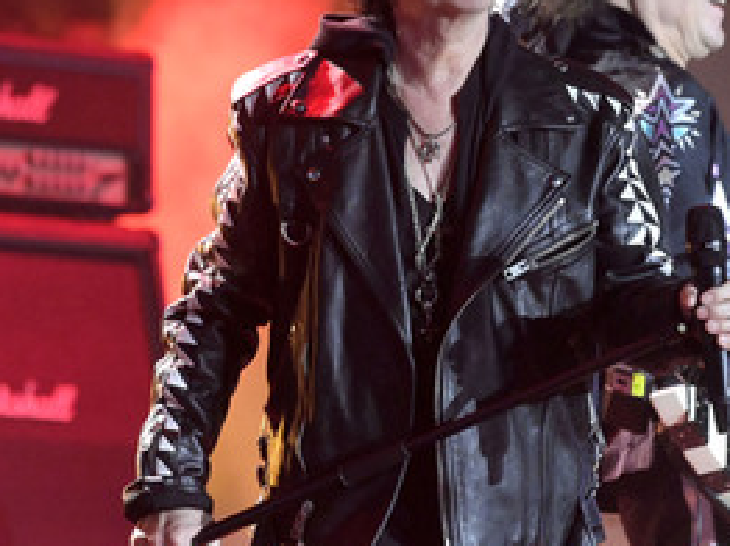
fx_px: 11862
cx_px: 531
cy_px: 203
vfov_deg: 2.6
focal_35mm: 563
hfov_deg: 3.5
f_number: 5.6
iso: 12800
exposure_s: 1/640
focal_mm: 340
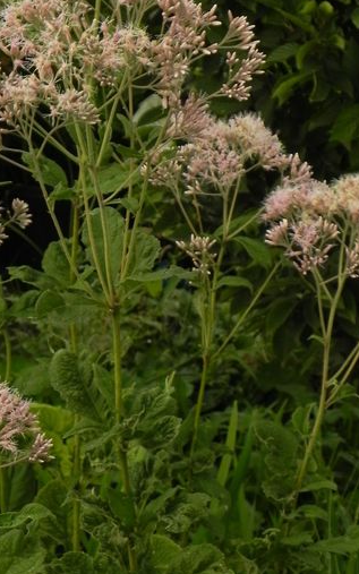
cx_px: 152
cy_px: 208
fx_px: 2488
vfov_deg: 13.1
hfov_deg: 8.3
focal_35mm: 159
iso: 160
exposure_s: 1/15
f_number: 4
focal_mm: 16.9
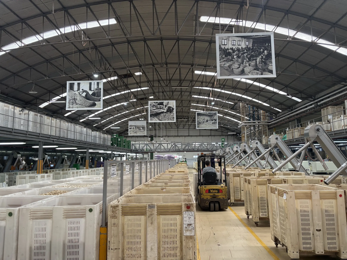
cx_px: 174
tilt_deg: +8.1
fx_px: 261
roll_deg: +0.0
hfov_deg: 67.3
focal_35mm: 26
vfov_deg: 53.1
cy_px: 130
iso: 125
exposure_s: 1/218
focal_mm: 5.96
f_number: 1.6
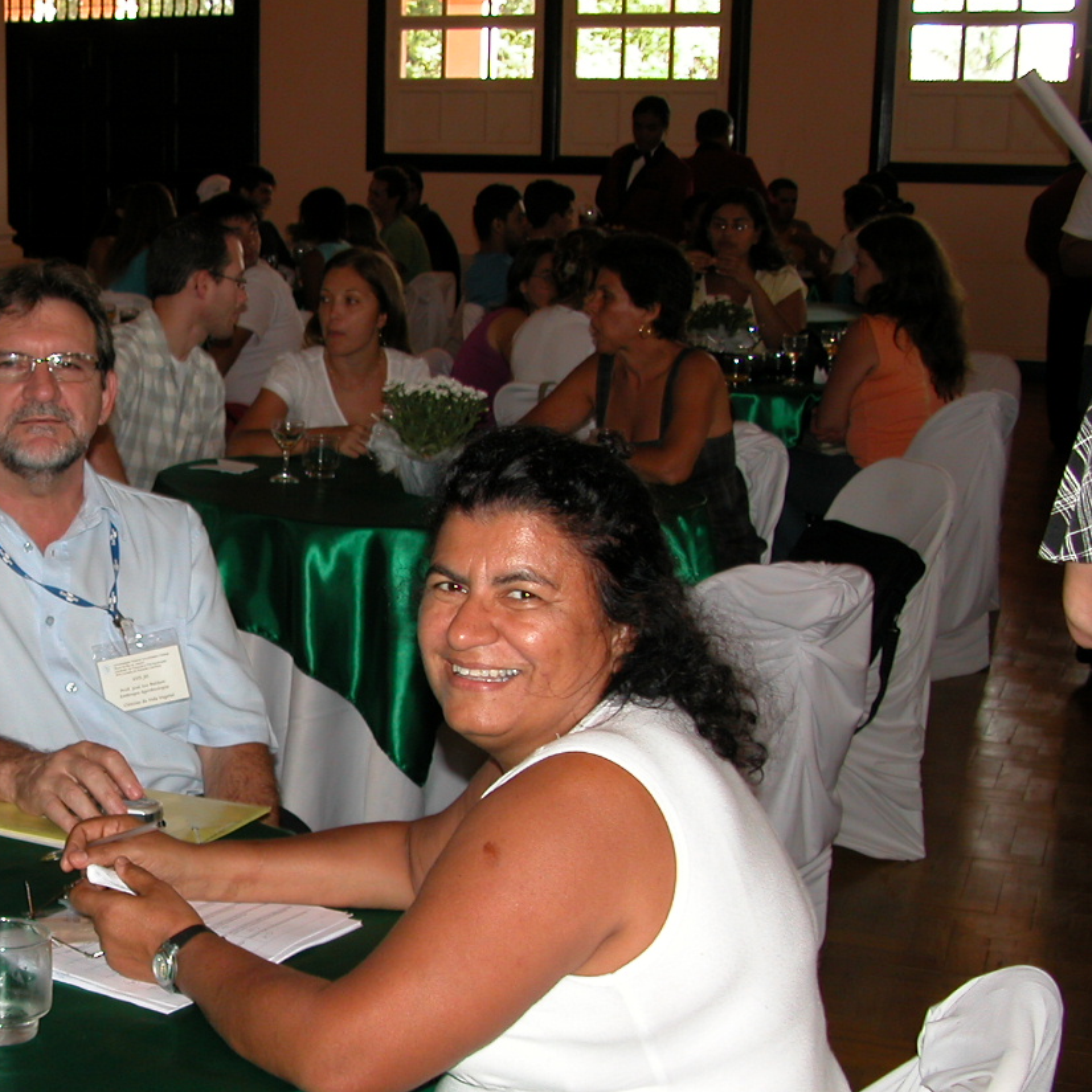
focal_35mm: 60
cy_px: 691
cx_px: 110
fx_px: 2141
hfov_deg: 27.6
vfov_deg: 28.5
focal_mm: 8.9
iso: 100
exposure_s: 1/60
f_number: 2.8
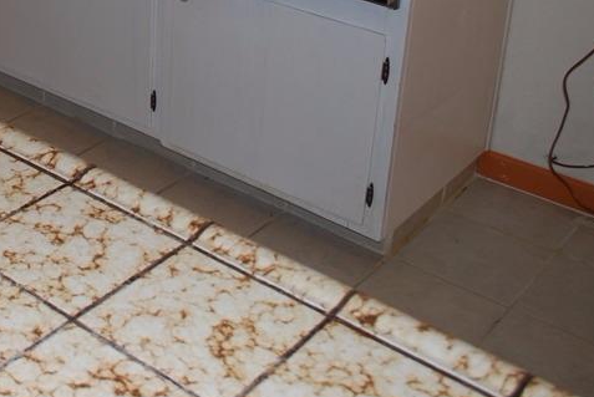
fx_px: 958
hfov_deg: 32.4
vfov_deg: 22.7
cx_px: 35
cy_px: 26
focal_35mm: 58
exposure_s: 1/60
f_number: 3.5
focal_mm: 18
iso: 200
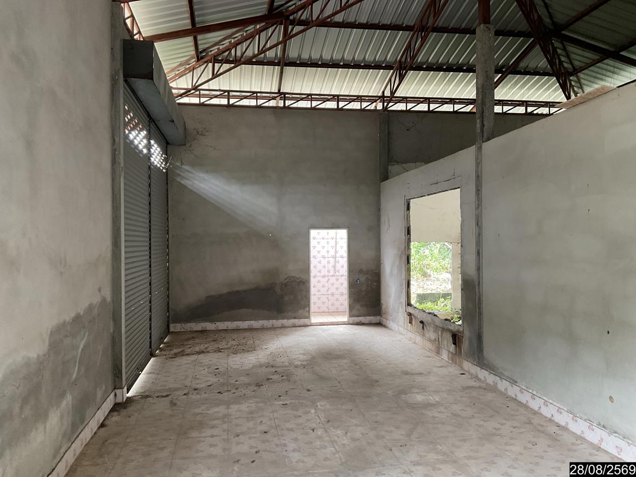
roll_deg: +0.5
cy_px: 238
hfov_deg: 61.7
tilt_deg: +1.0
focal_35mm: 29
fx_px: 533
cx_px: 318
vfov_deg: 48.2
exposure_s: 1/60
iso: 100
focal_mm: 3
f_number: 1.8
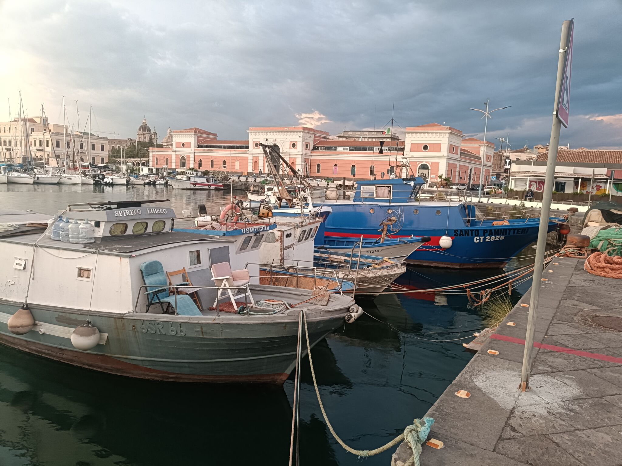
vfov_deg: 54.9
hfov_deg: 69.4
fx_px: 449
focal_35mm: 25
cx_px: 311
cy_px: 233
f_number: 1.7
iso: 640
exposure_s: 1/50
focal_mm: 4.7
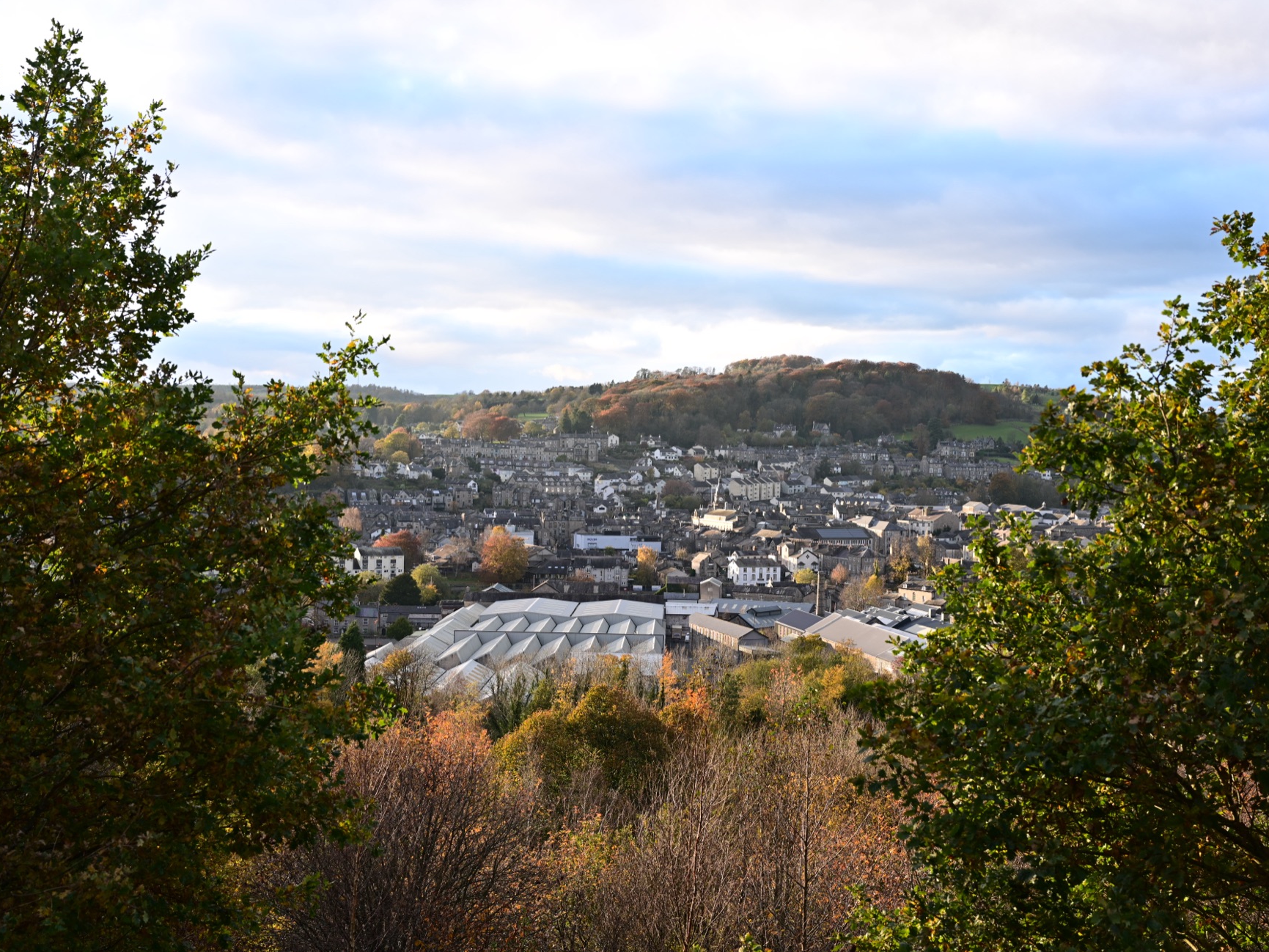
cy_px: 476
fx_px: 1466
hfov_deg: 46.8
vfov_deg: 36.0
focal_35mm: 40
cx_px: 654
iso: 100
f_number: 4
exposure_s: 1/60
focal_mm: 36
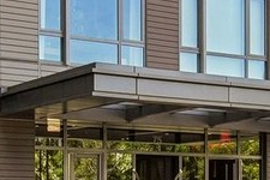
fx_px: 840
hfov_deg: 18.2
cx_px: 170
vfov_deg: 12.1
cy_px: 181
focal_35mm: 112
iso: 400
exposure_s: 1/160
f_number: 7.1
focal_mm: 14
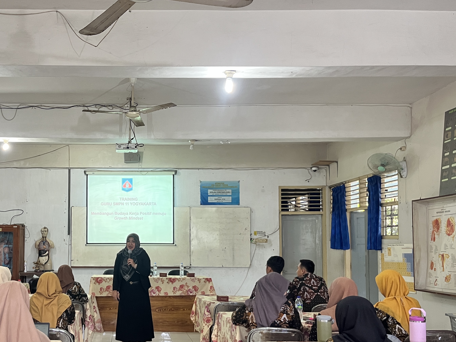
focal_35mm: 39
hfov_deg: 46.3
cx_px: 119
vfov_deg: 36.5
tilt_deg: +2.8
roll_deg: -0.3
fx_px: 514
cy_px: 220
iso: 400
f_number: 1.6
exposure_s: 1/50
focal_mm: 5.1
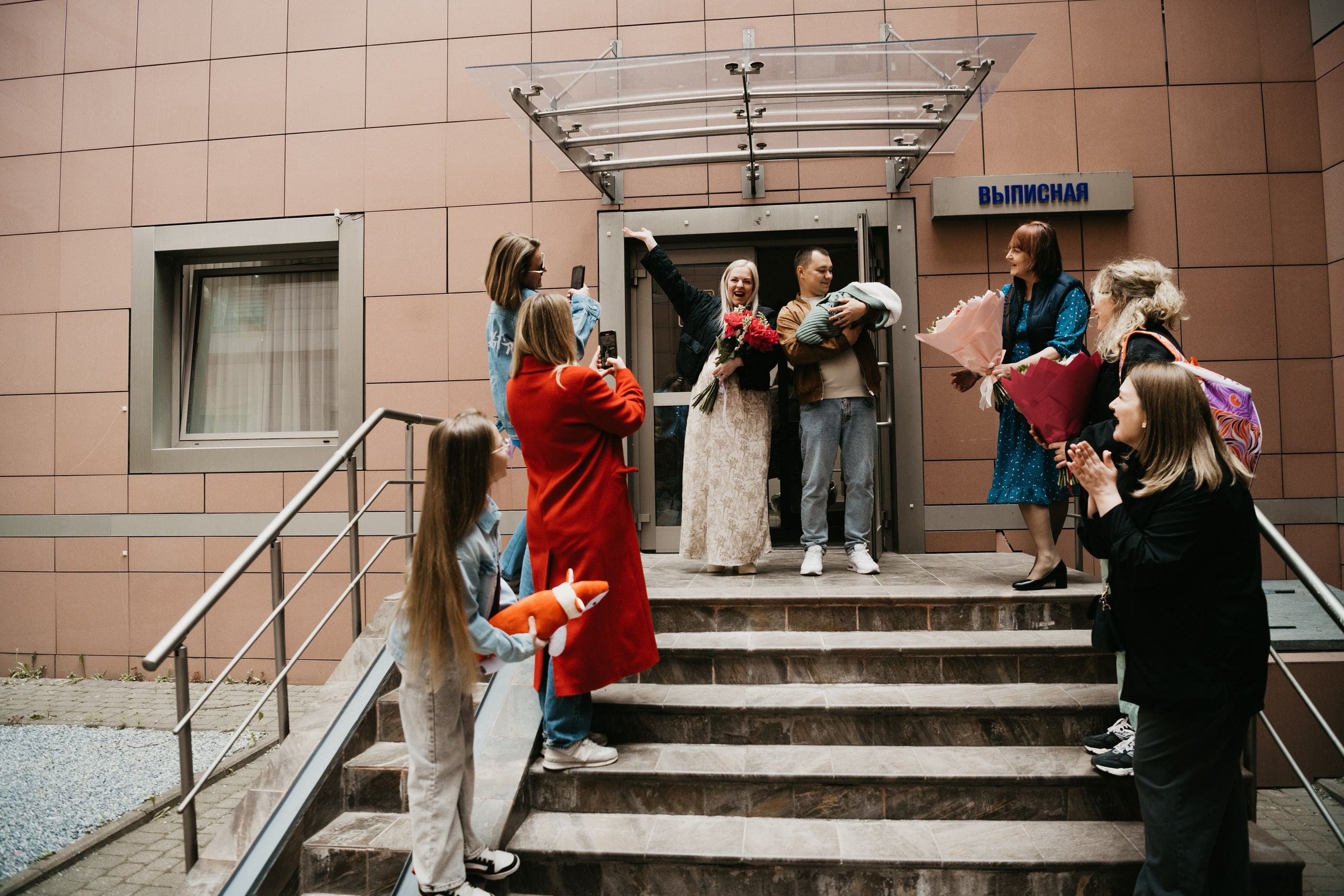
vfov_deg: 53.1
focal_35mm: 24
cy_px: 448
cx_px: 672
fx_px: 896
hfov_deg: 73.7
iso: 400
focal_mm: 24
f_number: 4
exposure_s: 1/320
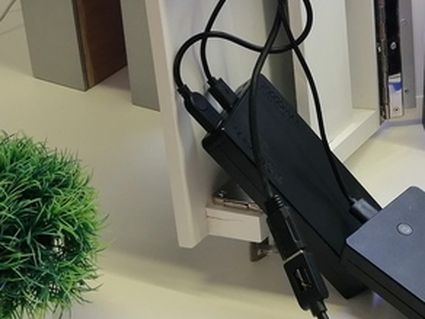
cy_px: 60
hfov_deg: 27.7
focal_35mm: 68
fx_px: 835
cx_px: 364
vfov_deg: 21.3
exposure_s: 1/50
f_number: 1.8
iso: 80
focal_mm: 3.96
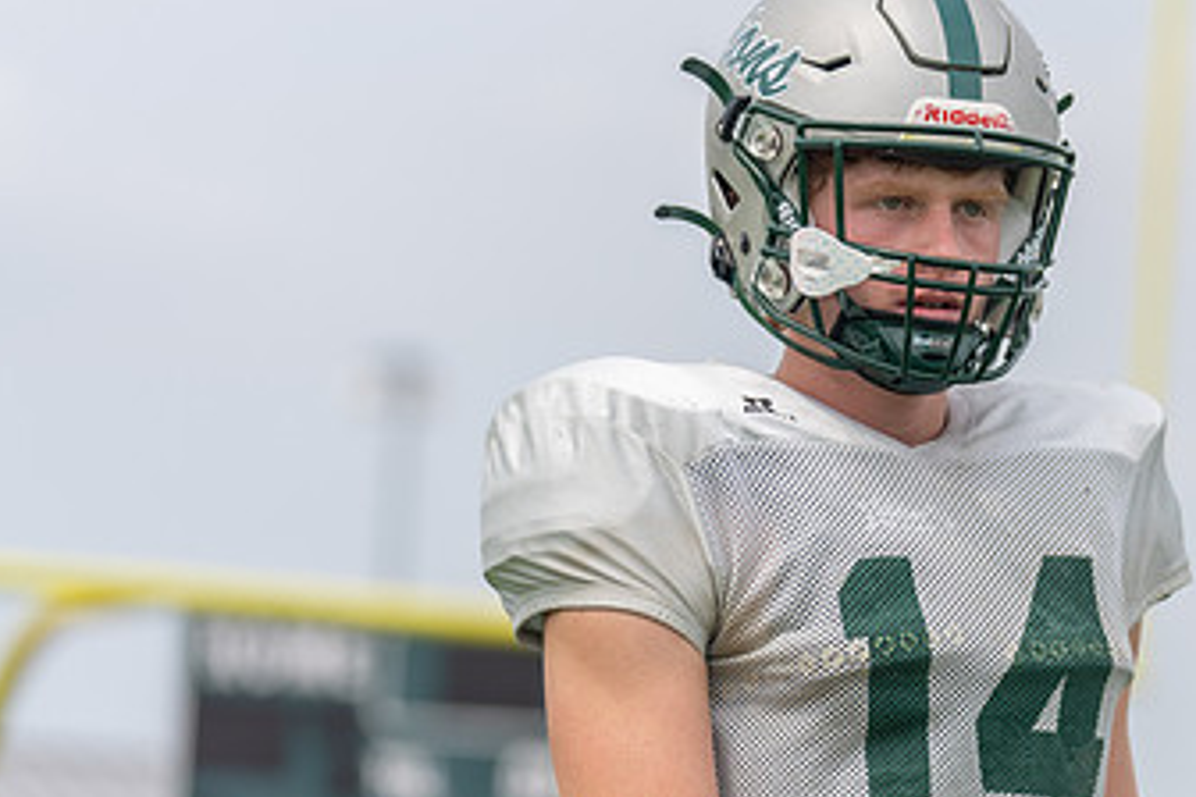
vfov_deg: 5.5
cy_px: 372
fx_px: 8338
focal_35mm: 251
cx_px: 965
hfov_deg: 8.2
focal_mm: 136
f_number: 3.2
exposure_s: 1/1250
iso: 100
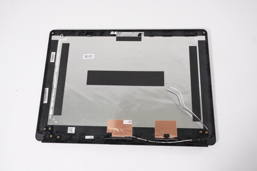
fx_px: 225
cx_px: 128
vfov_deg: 41.6
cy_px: 86
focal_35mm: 32
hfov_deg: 59.5
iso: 1600
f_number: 6.3
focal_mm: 21
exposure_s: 1/125
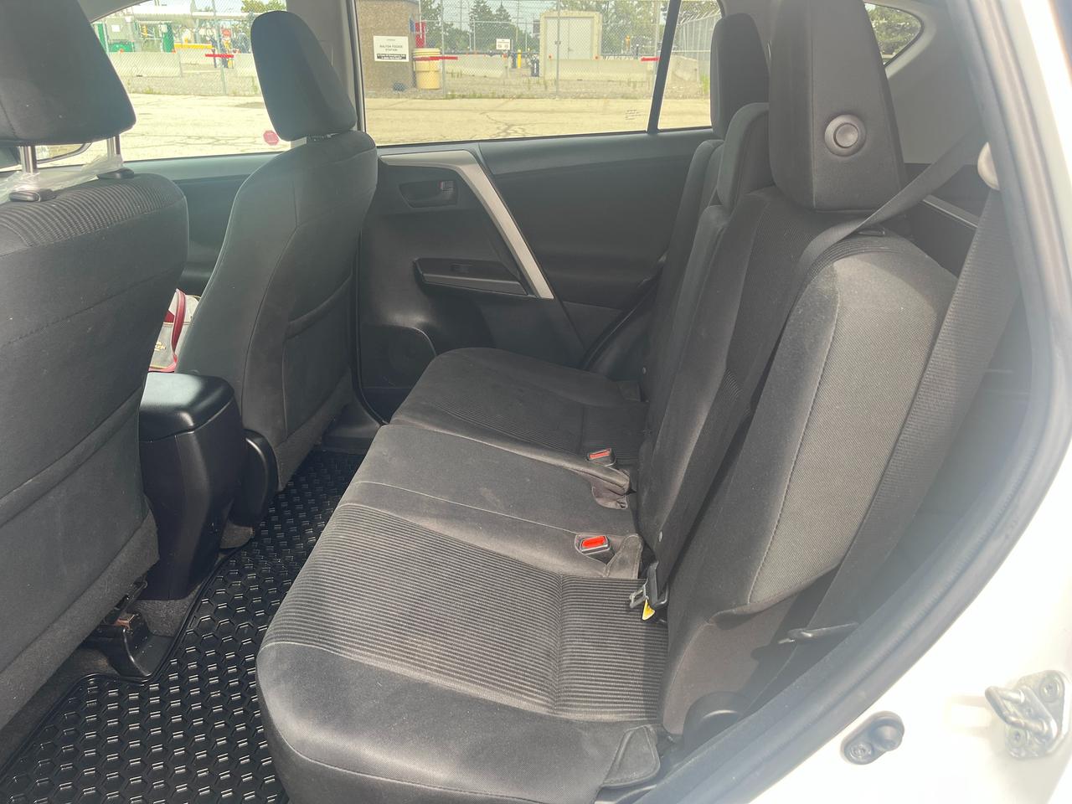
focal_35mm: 26
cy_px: 402
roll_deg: -0.3
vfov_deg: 53.1
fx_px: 805
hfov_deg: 67.3
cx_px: 536
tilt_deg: -23.0
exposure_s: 1/164
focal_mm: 5.1
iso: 50
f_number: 1.6
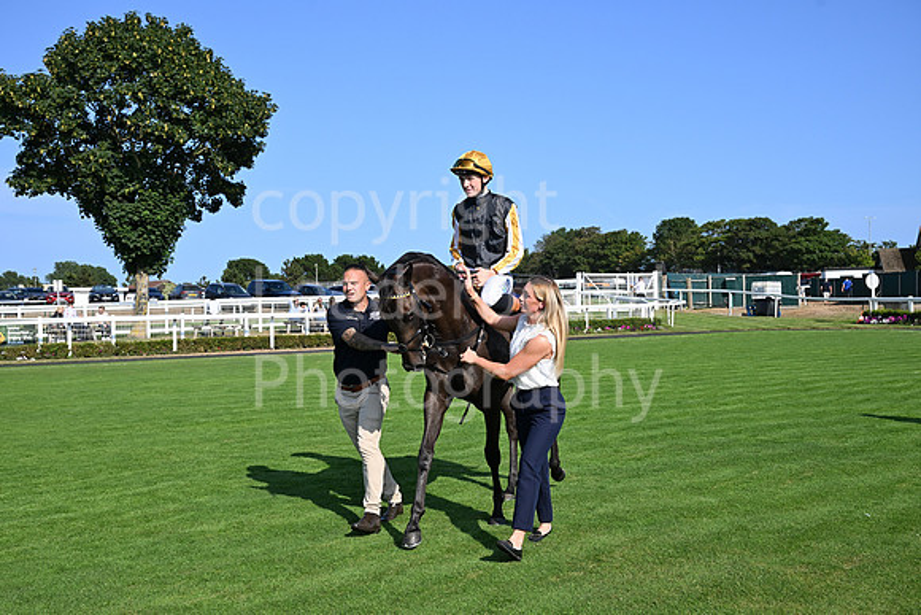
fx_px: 972
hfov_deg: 50.7
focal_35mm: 38
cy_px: 308
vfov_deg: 35.1
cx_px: 460
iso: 500
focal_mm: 38
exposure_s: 1/2000
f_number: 6.3
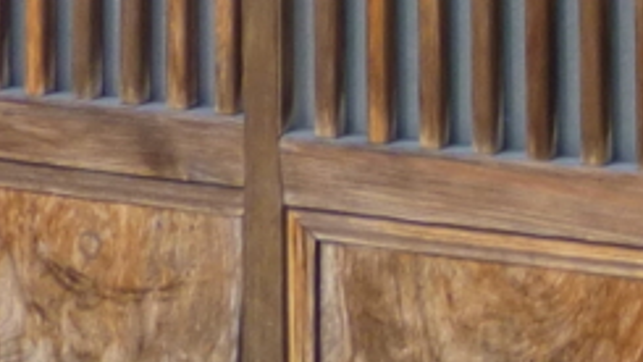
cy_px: -758
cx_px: 1276
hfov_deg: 11.4
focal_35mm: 171
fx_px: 2916
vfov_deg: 6.4
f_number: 4
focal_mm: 4.3
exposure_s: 1/125
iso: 100
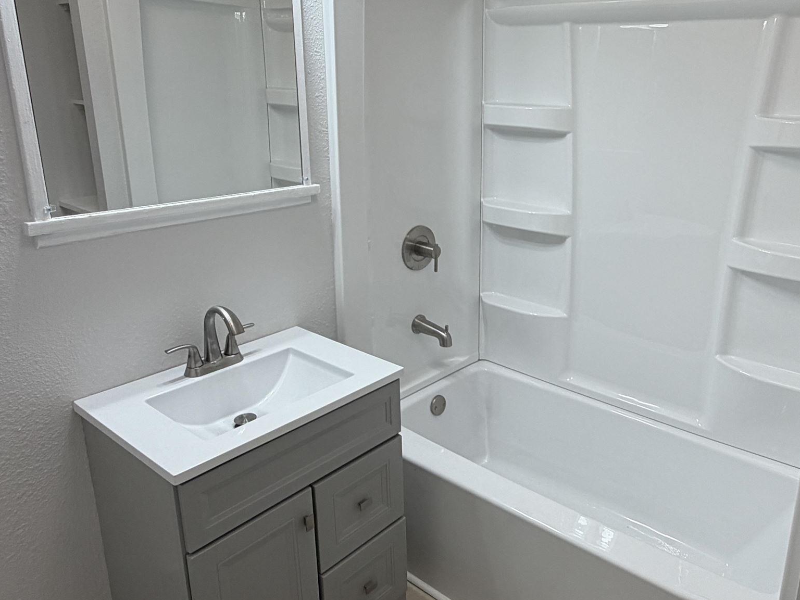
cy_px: 256
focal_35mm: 28
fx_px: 647
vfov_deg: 49.6
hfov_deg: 62.3
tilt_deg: -15.6
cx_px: 516
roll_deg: -1.2
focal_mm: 2.22
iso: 100
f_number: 2.2
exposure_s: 1/120
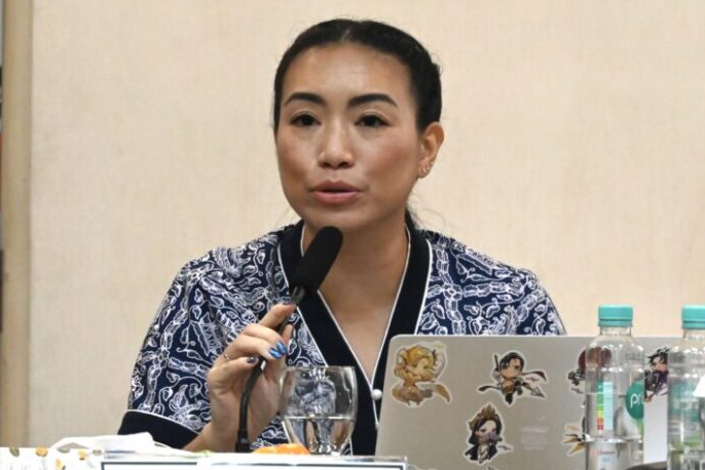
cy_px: 246
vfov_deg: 3.9
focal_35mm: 350
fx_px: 6857
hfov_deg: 5.9
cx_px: 383
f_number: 11
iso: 7200
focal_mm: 200
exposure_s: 1/100
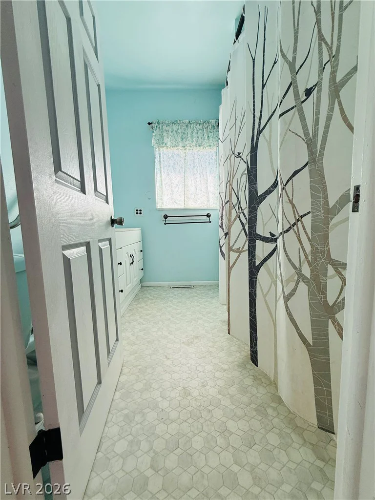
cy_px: 250
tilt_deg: -5.5
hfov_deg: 85.7
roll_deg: +0.0
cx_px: 188
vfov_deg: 102.1
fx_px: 202
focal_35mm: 14
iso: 64
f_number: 2.2
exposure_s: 1/99
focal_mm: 2.22
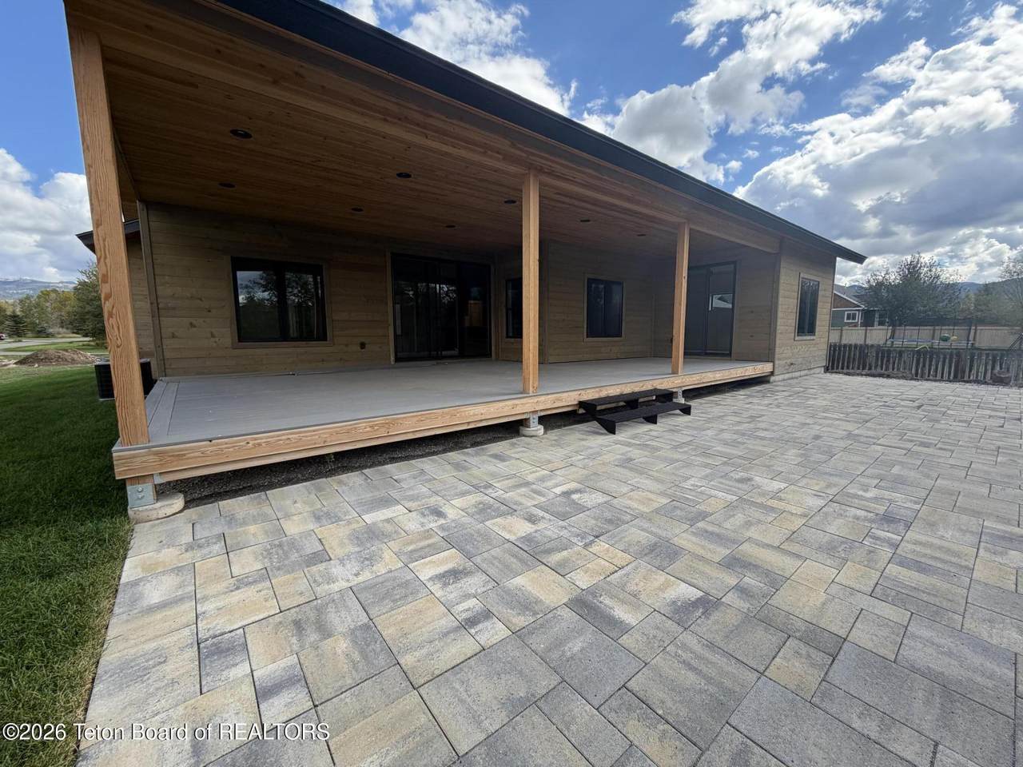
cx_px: 512
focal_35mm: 14
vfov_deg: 85.7
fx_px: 414
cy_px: 384
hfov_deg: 102.1
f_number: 2.2
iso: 40
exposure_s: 1/709
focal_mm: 2.22
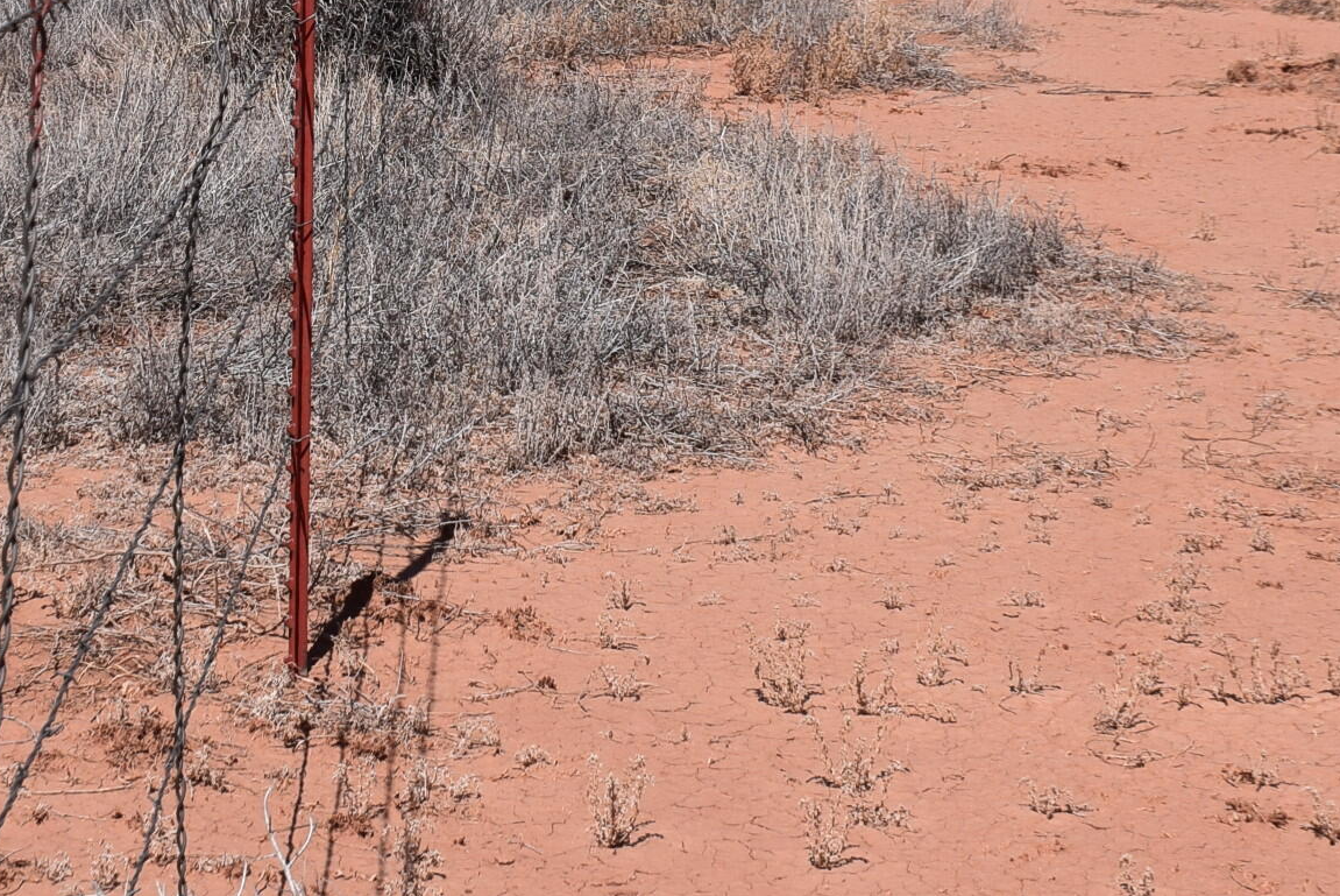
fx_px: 3922
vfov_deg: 12.7
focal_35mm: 105
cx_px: 460
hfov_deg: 19.3
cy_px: -136
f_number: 11
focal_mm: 27
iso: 220
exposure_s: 1/500
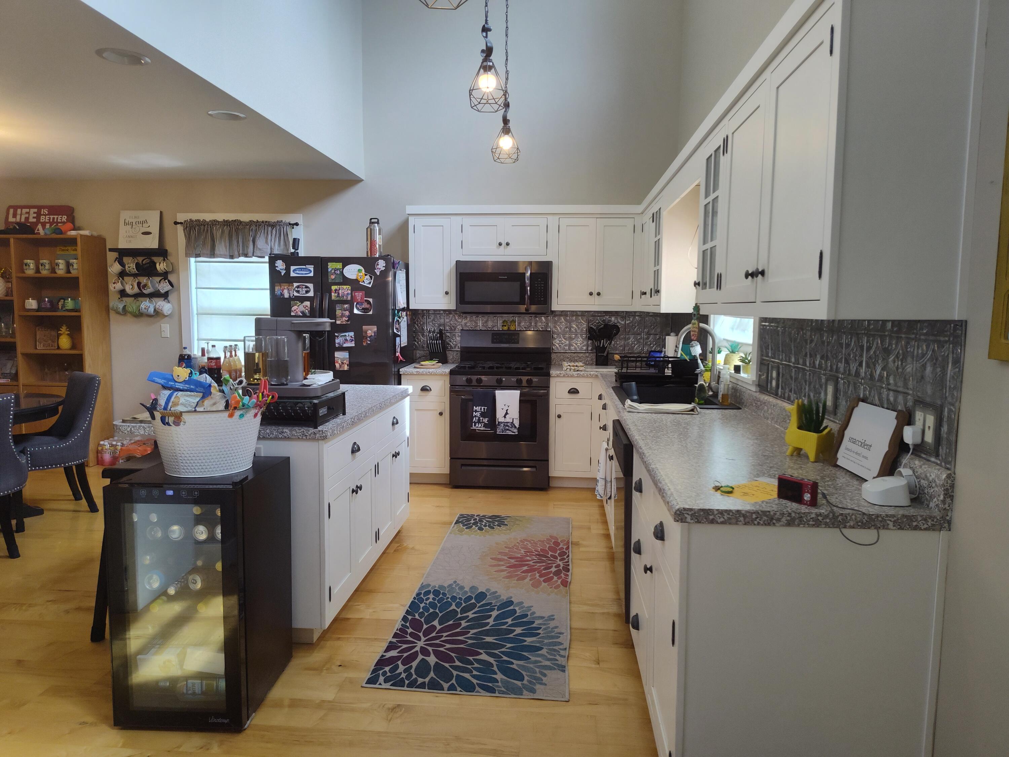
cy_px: 378
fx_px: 670
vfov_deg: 58.9
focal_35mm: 23
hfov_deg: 73.9
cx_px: 504
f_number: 1.8
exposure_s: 1/120
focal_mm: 5.56
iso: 377
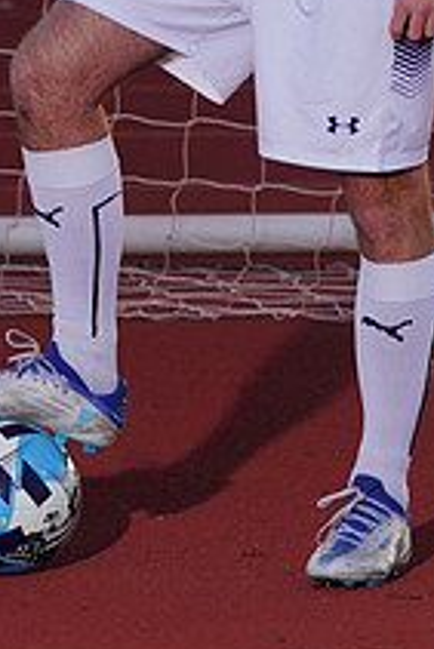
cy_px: -138
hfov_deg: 2.5
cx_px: 239
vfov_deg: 3.7
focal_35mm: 549
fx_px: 9911
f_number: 5.6
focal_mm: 200
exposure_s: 1/200
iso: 200
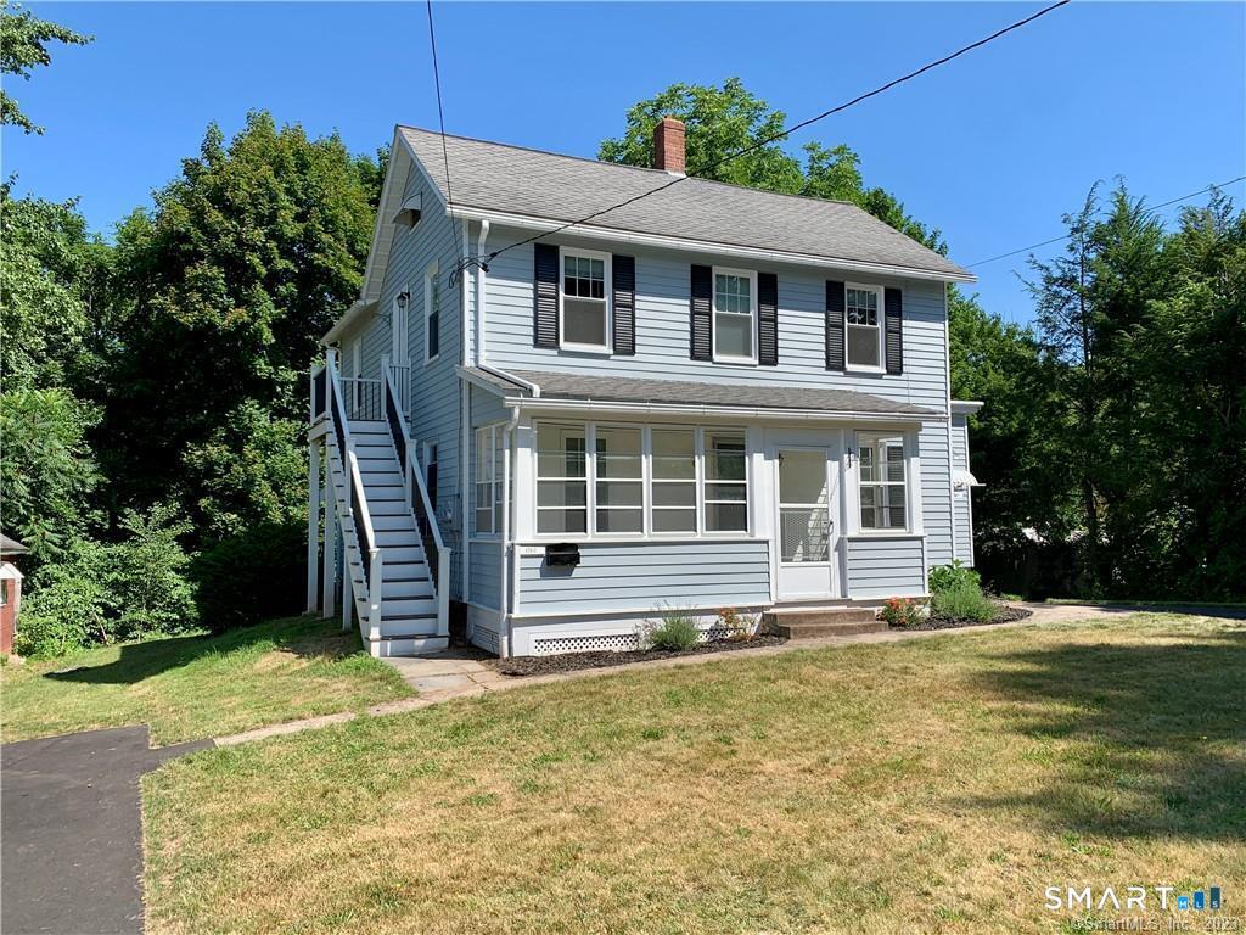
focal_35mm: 26
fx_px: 936
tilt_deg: +4.9
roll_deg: +1.2
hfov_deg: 67.3
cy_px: 468
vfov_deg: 53.1
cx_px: 623
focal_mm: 4.25
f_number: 1.8
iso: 25
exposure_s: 1/1880
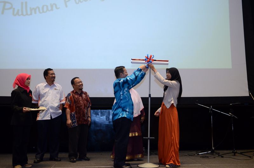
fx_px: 275
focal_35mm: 39
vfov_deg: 34.1
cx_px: 127
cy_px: 84
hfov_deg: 49.6
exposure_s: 1/80
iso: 1600
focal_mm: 26
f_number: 2.8
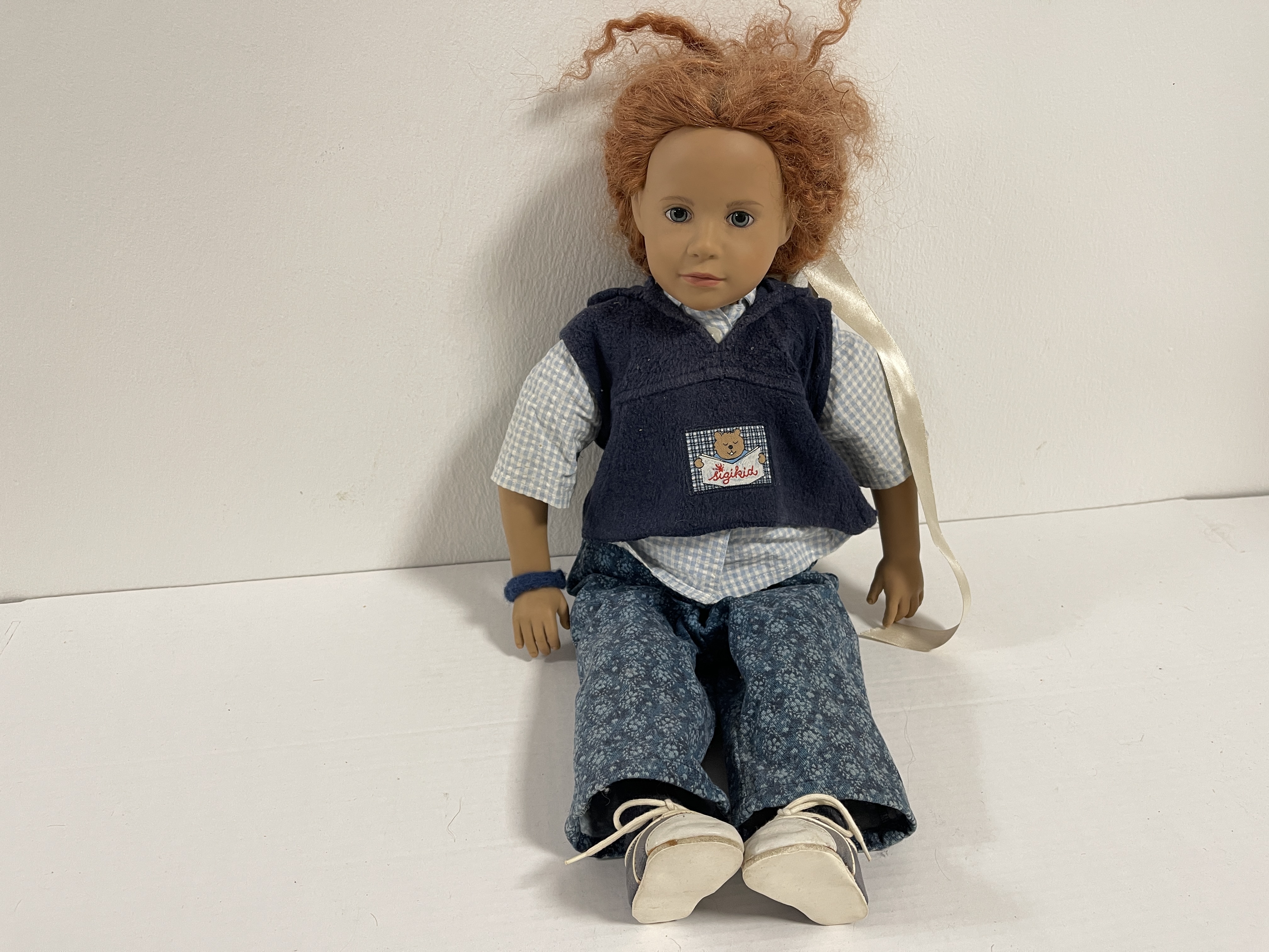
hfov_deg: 69.4
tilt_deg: -26.1
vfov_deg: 54.9
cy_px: 476
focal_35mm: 25
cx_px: 634
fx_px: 916
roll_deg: +1.2
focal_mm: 5.1
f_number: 1.6
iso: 125
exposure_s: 1/50
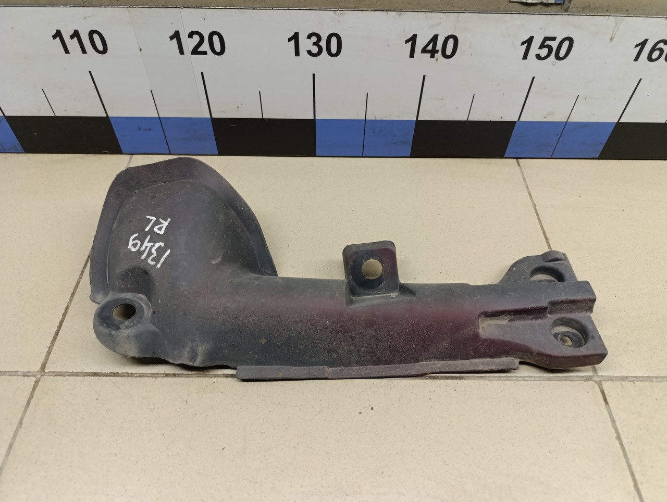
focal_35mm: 23
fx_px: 444
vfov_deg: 59.0
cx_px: 334
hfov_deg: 73.8
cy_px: 251
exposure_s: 1/100
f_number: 1.6
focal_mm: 6.14
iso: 400
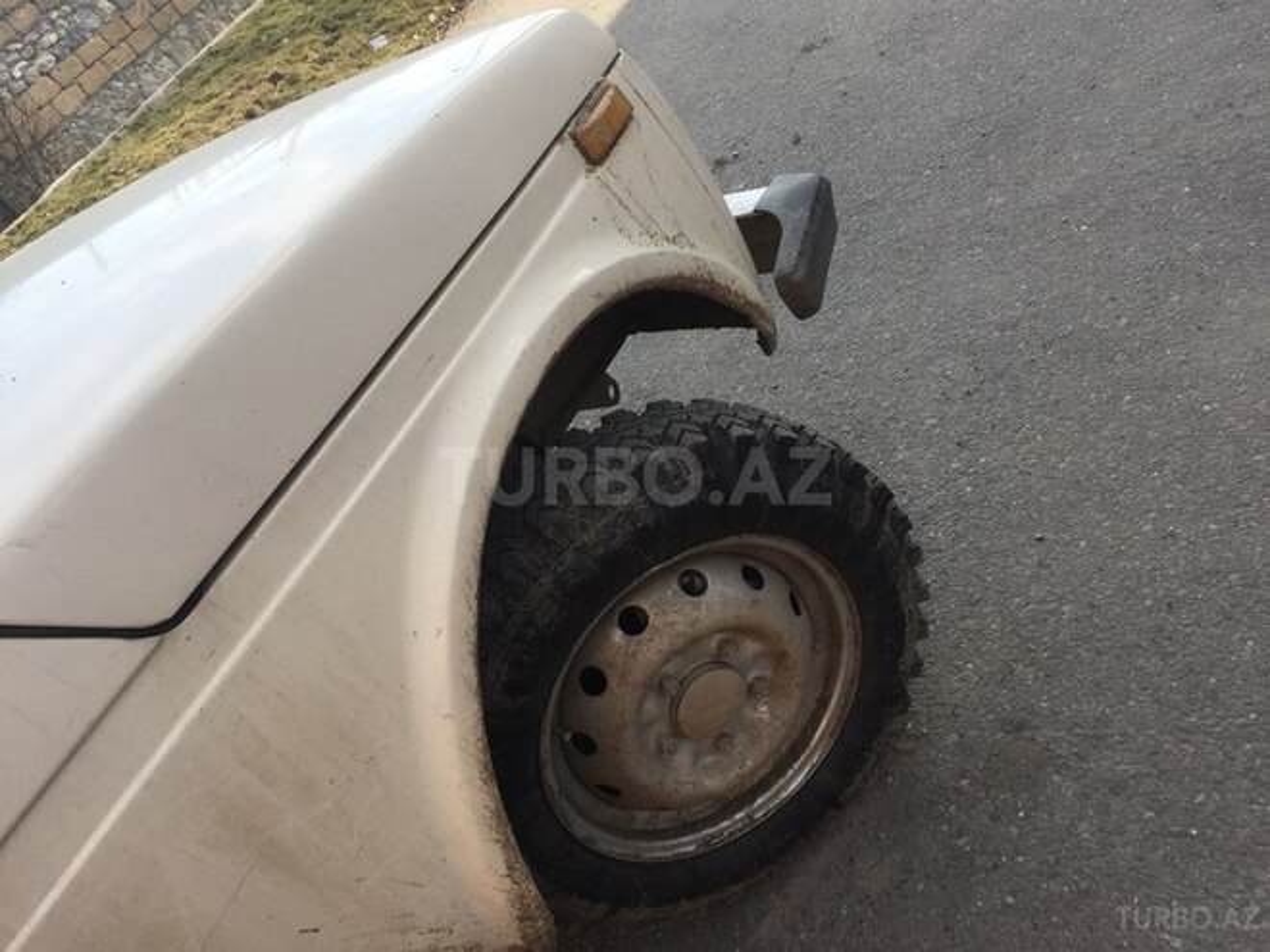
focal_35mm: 29
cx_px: 635
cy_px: 476
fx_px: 1064
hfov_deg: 61.7
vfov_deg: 48.2
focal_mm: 4.15
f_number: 2.2
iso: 32
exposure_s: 1/465
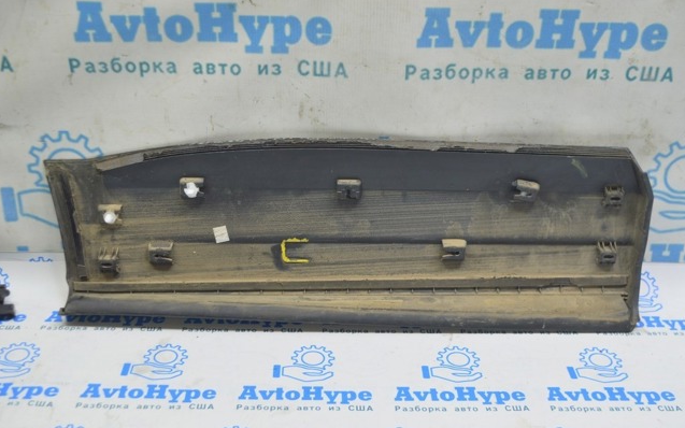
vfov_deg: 28.0
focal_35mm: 46
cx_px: 343
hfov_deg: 43.5
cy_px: 226
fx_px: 859
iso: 400
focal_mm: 30
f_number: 5.6
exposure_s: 1/20
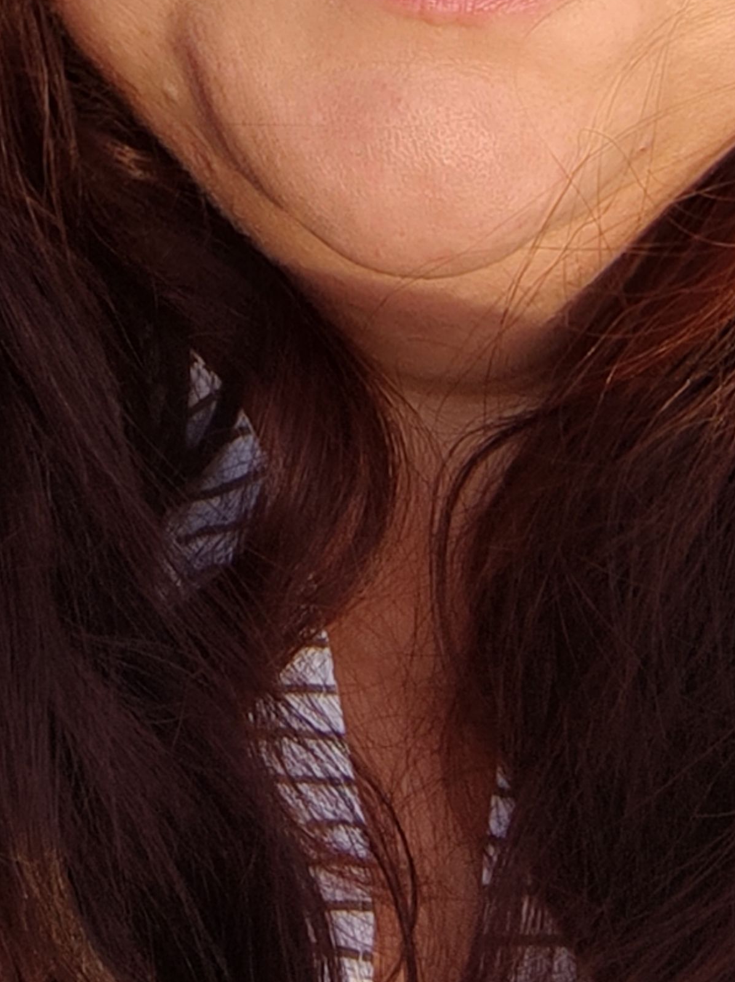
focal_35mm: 104
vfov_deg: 17.5
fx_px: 2948
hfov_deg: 14.1
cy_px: -354
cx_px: 81
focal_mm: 3.14
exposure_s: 1/525
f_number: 2.2
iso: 100
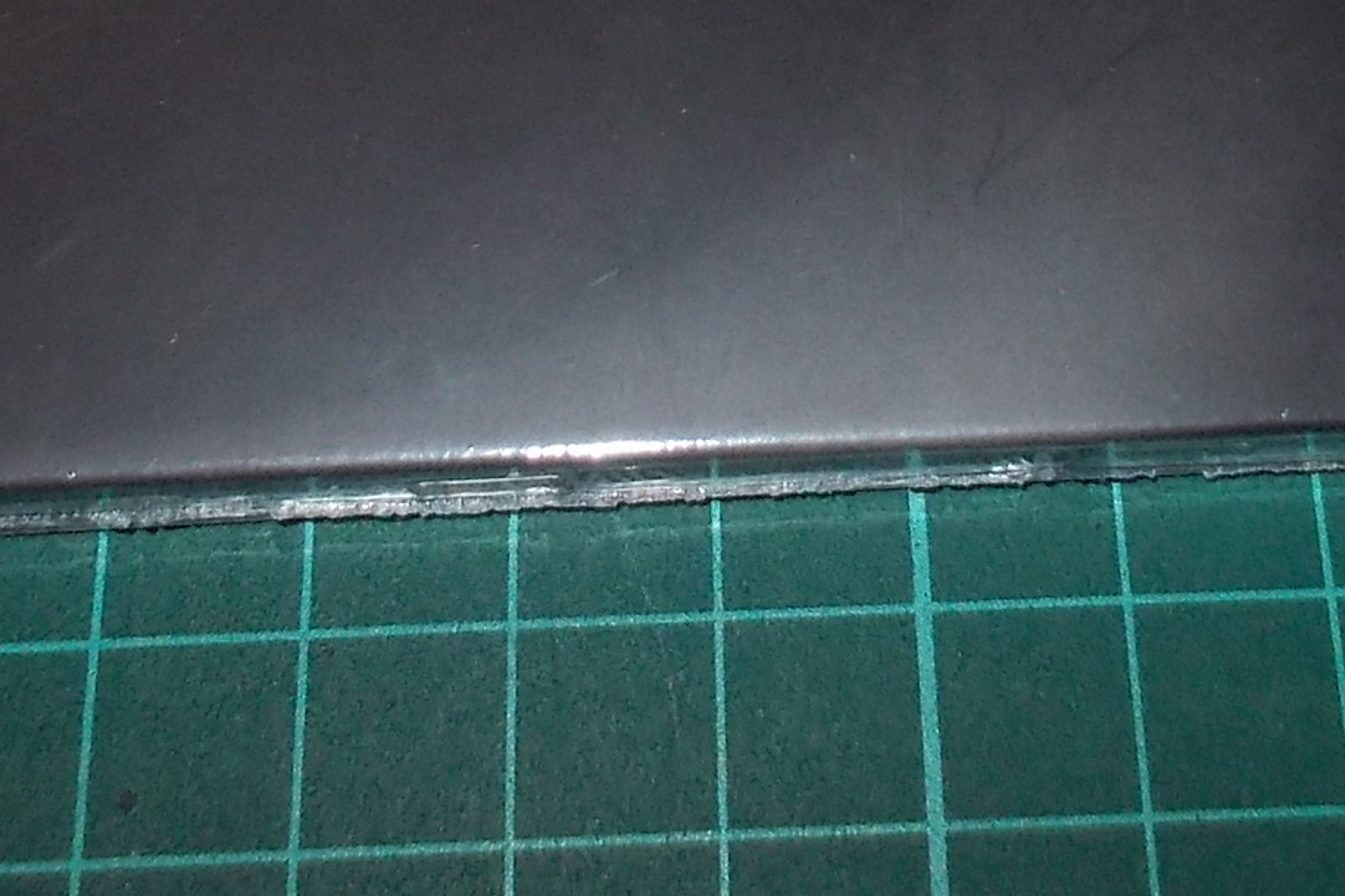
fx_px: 2801
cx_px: 808
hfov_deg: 26.9
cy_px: -296
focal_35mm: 75
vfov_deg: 17.0
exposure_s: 1/30
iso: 200
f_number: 3.3
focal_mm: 4.1
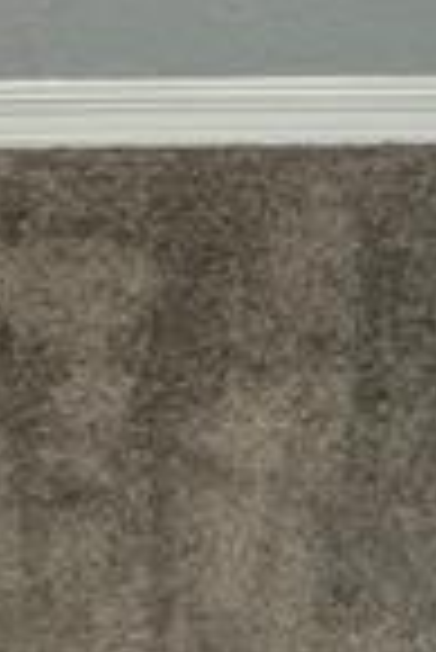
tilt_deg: -20.0
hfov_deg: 9.6
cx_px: 193
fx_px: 2591
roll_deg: +1.8
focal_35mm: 143
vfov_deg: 13.5
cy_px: -333
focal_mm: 5.7
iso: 320
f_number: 1.5
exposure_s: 1/60
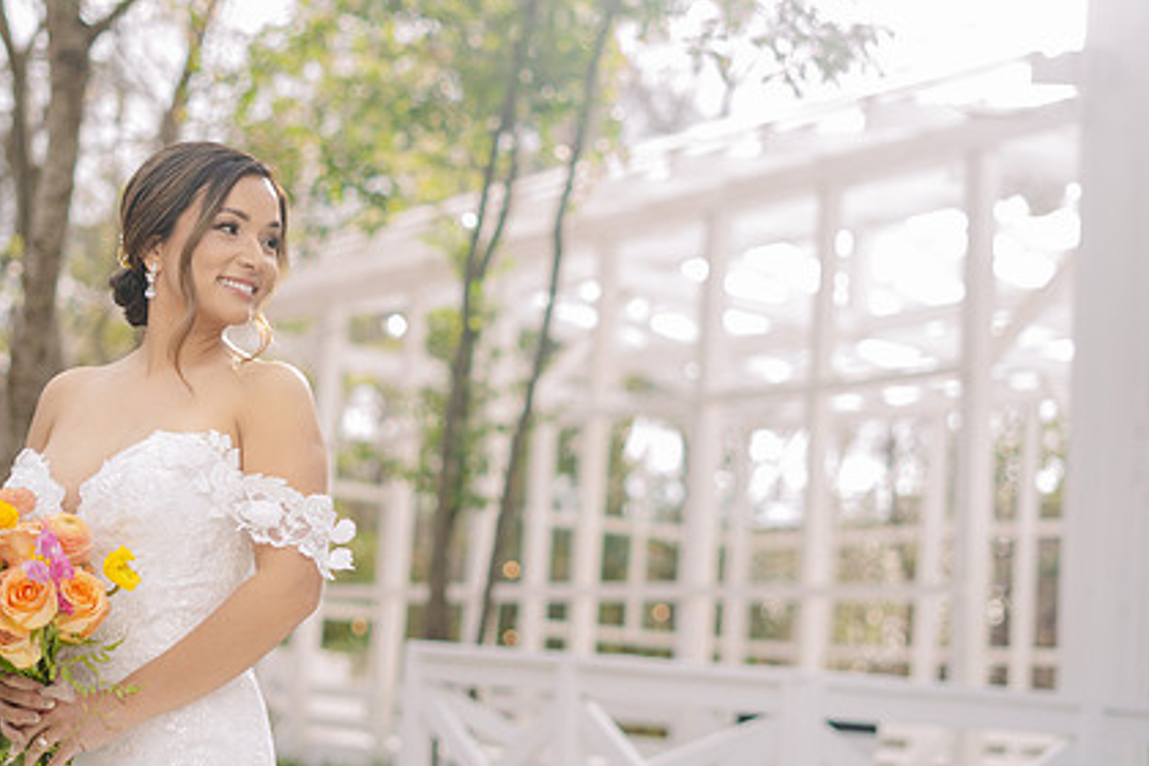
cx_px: 544
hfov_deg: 29.2
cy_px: 409
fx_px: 2202
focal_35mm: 69
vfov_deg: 19.7
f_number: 2
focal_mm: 50
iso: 50
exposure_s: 1/200
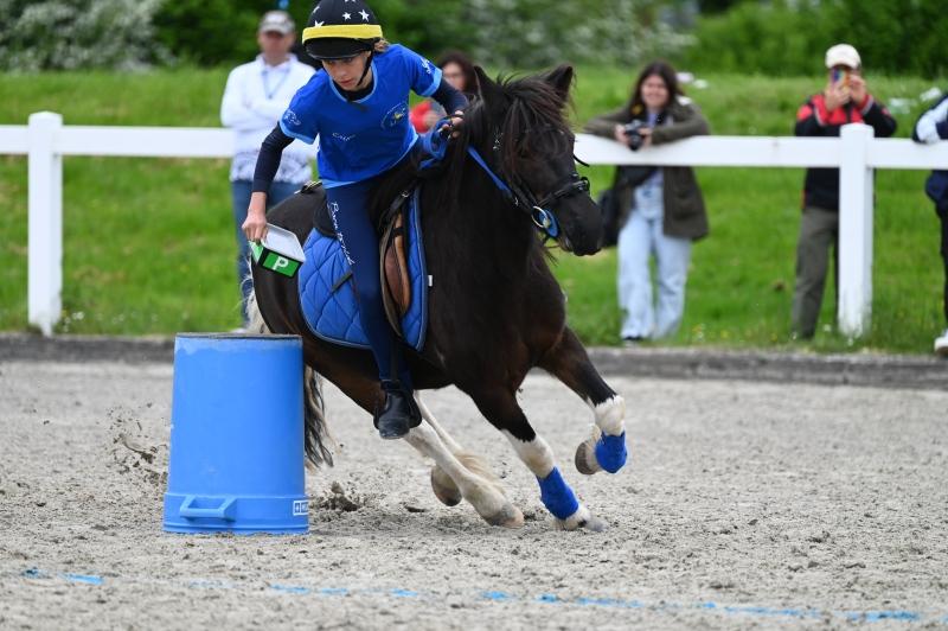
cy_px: 316
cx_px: 474
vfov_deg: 4.3
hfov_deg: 6.4
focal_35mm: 320
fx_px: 8420
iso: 560
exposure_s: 1/1250
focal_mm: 320
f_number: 5.6
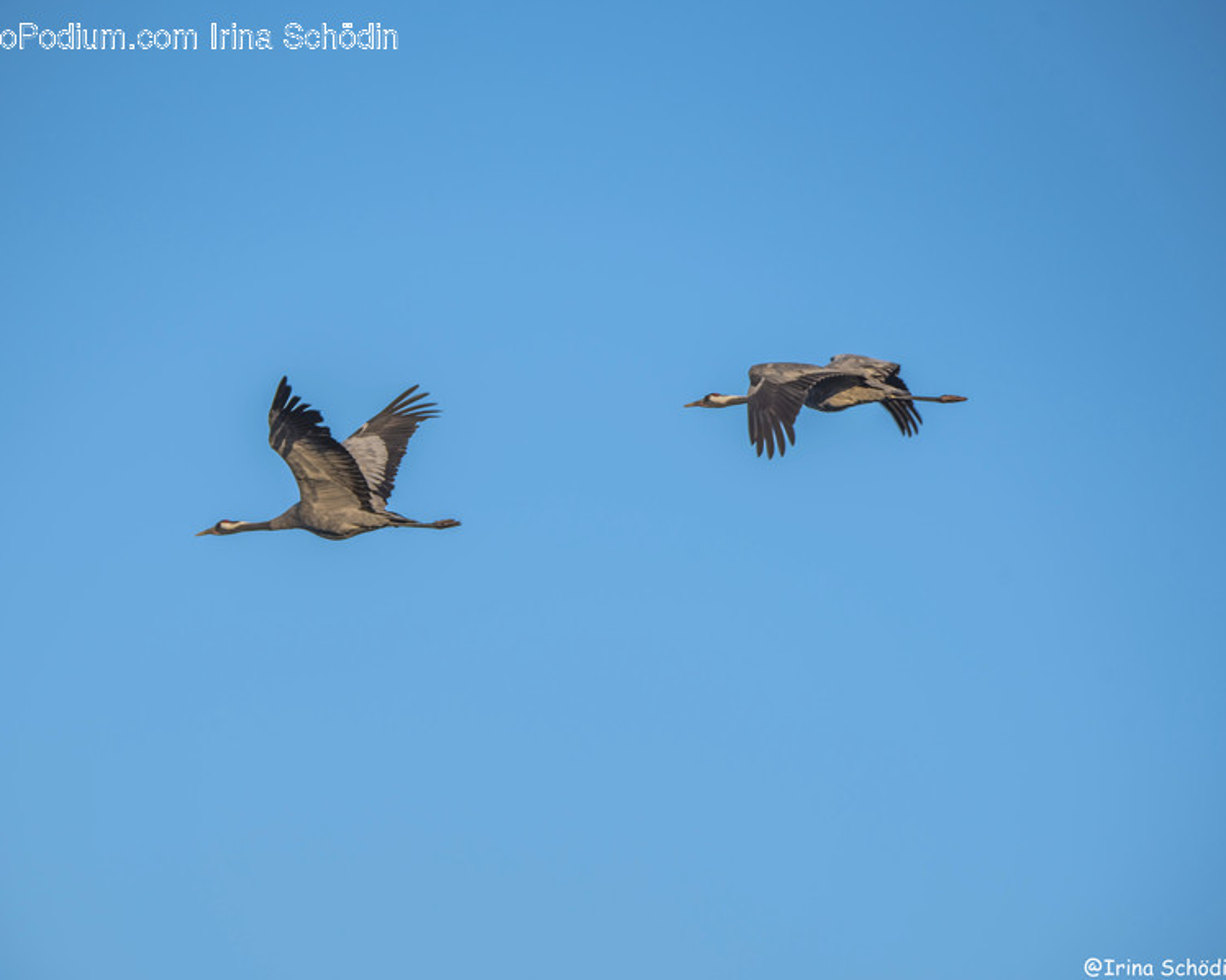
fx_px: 12297
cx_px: 520
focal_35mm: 339
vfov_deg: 4.6
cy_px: 491
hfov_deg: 5.7
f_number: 6
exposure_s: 1/640
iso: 100
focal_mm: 300
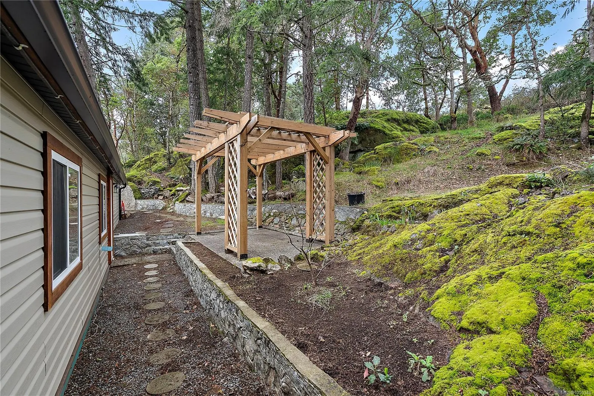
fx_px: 264
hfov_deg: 96.7
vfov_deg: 73.8
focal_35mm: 16
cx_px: 297
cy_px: 198
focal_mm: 16
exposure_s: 1/10
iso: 320
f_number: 7.1
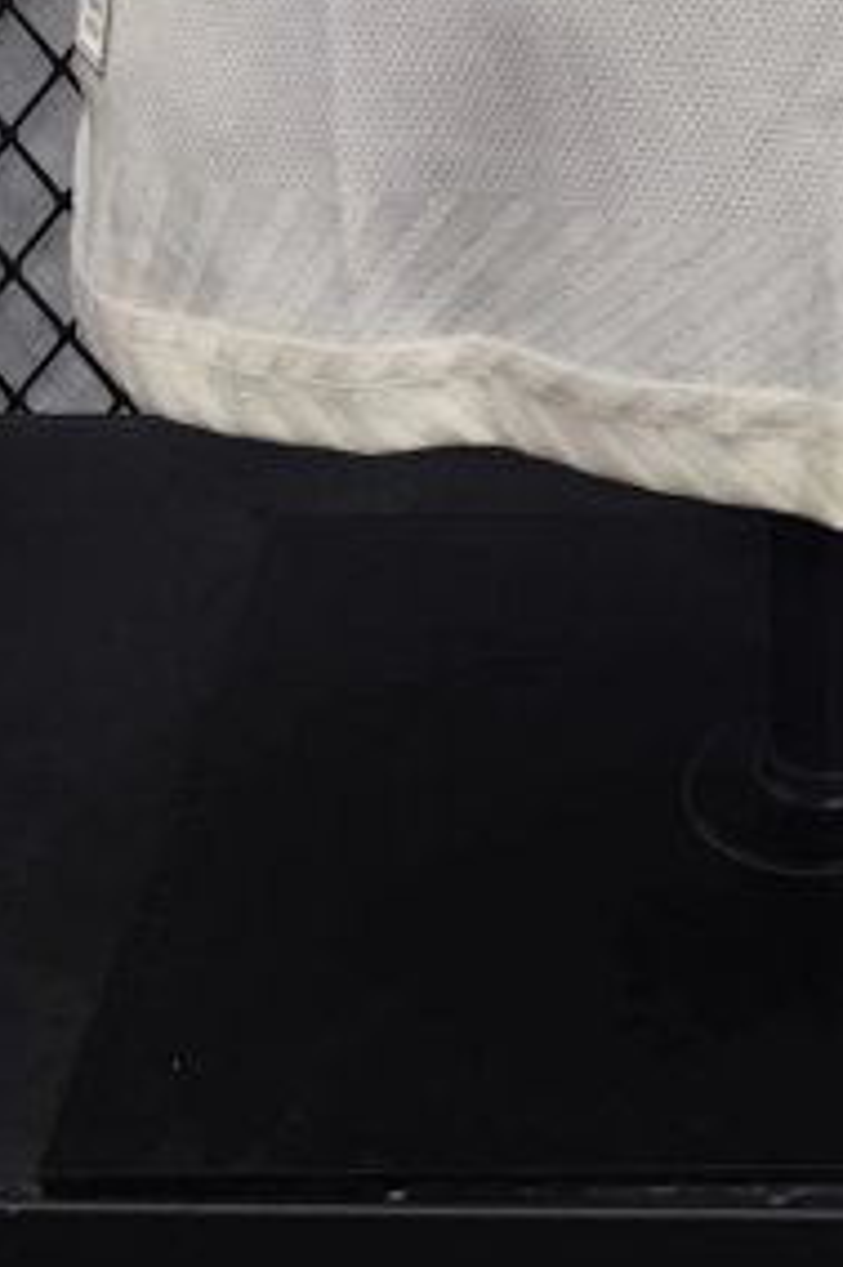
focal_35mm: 90
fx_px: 3165
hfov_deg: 14.8
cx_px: 919
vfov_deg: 17.9
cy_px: -1037
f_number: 1.65
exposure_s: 1/50
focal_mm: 6.14
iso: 640
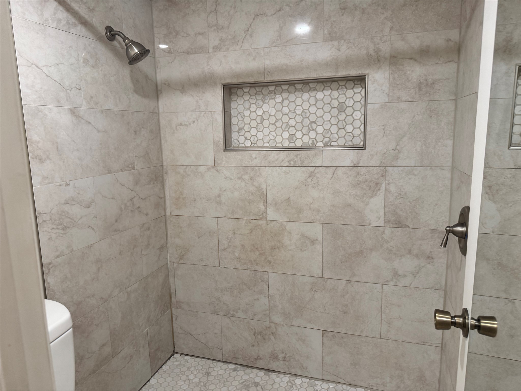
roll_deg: +2.1
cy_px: 196
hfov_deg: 71.6
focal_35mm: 24
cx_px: 260
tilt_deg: -9.8
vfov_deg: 56.8
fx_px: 361
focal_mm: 6.76
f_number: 1.78
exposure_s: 1/60
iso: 160
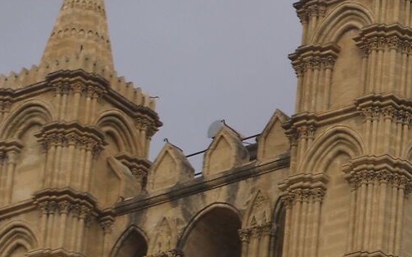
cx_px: 589
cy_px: 129
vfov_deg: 3.6
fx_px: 4154
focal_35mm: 370
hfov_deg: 5.6
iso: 100
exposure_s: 1/125
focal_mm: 50
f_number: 4.8
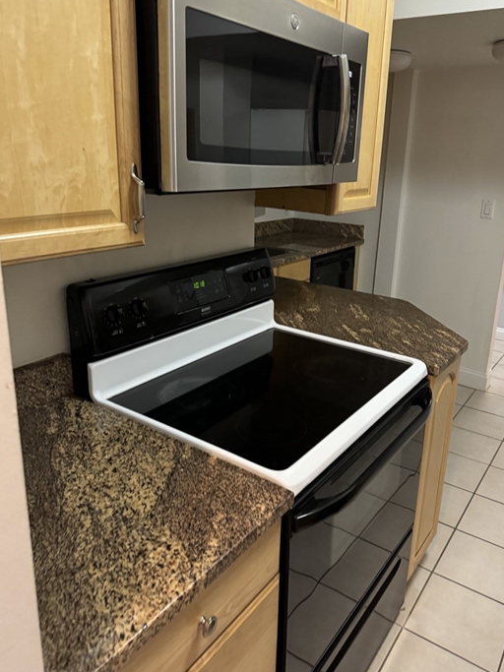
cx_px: 276
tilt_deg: -16.7
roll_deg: -2.3
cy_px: 303
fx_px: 524
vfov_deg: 65.2
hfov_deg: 51.3
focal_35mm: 27
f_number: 1.78
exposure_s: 1/40
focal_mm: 6.76
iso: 640
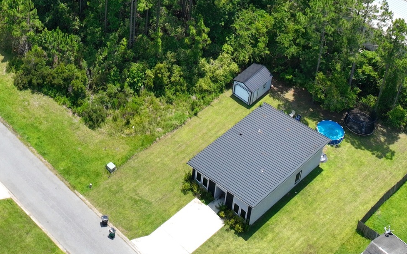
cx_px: 62
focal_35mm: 80
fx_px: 887
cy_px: -174
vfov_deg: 14.7
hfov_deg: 25.2
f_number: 2.8
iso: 120
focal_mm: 12.29
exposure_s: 1/1250
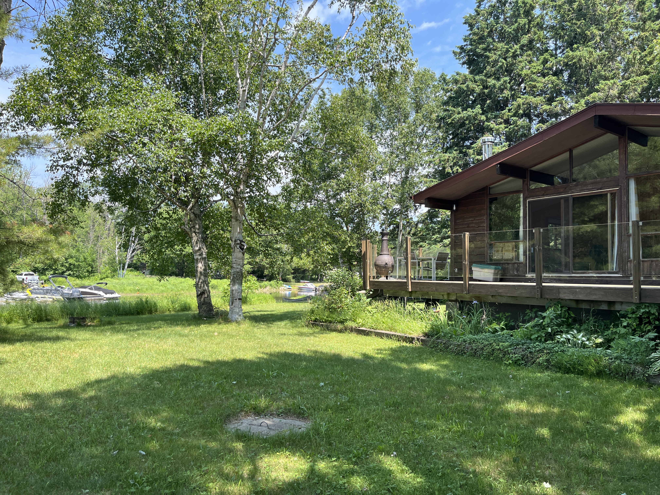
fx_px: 496
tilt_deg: +3.3
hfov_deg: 67.3
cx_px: 330
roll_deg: -0.4
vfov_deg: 53.1
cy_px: 248
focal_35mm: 26
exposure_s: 1/816
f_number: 1.6
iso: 50
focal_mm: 5.1
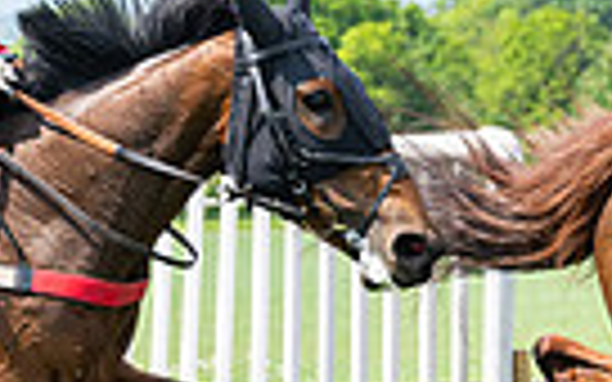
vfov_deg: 3.7
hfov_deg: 5.9
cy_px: 292
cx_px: 113
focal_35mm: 355
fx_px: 5921
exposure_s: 1/1600
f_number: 4
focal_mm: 70
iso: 400
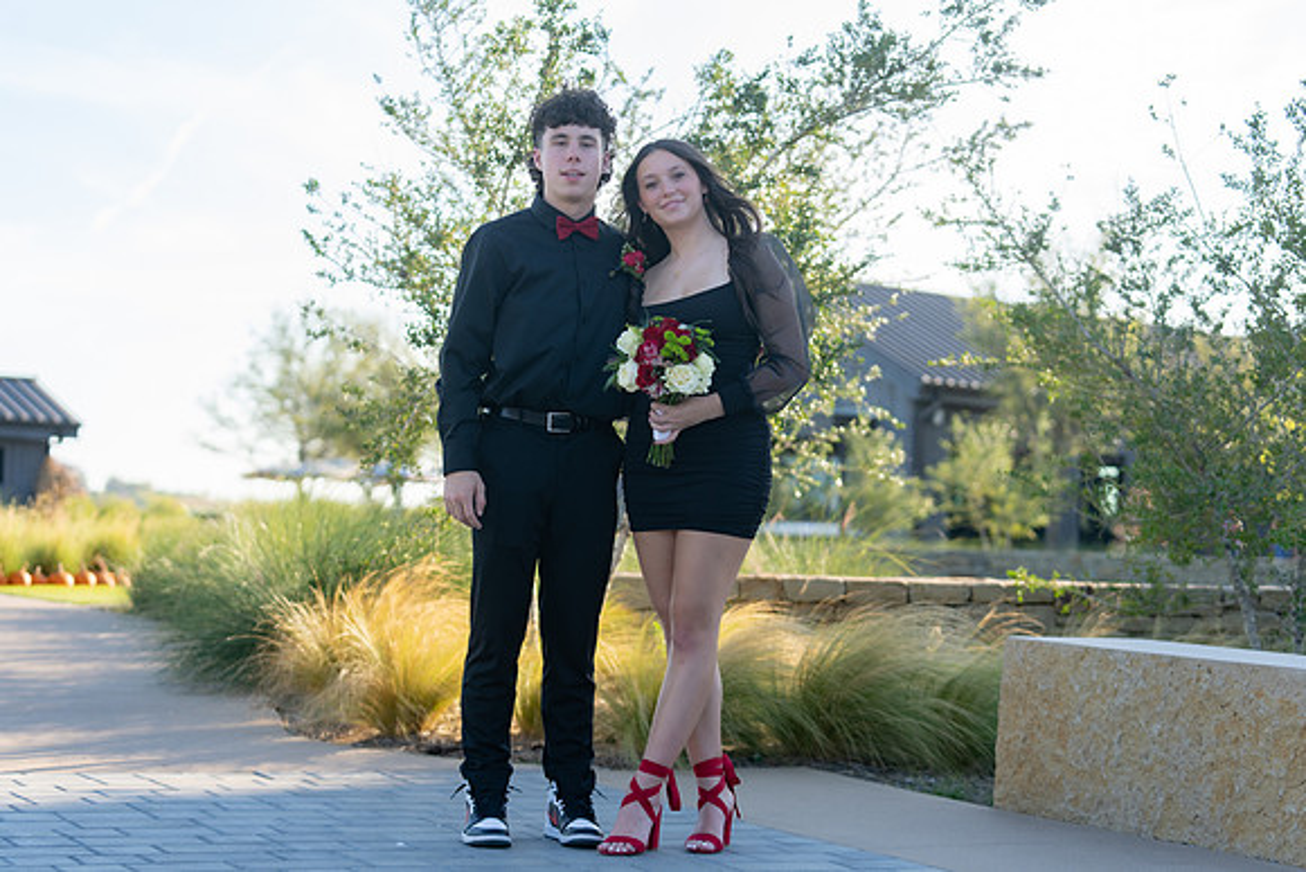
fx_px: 2540
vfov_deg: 19.5
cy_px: 436
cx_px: 653
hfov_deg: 28.8
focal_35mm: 70
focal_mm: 70
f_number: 3.2
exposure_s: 1/320
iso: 100
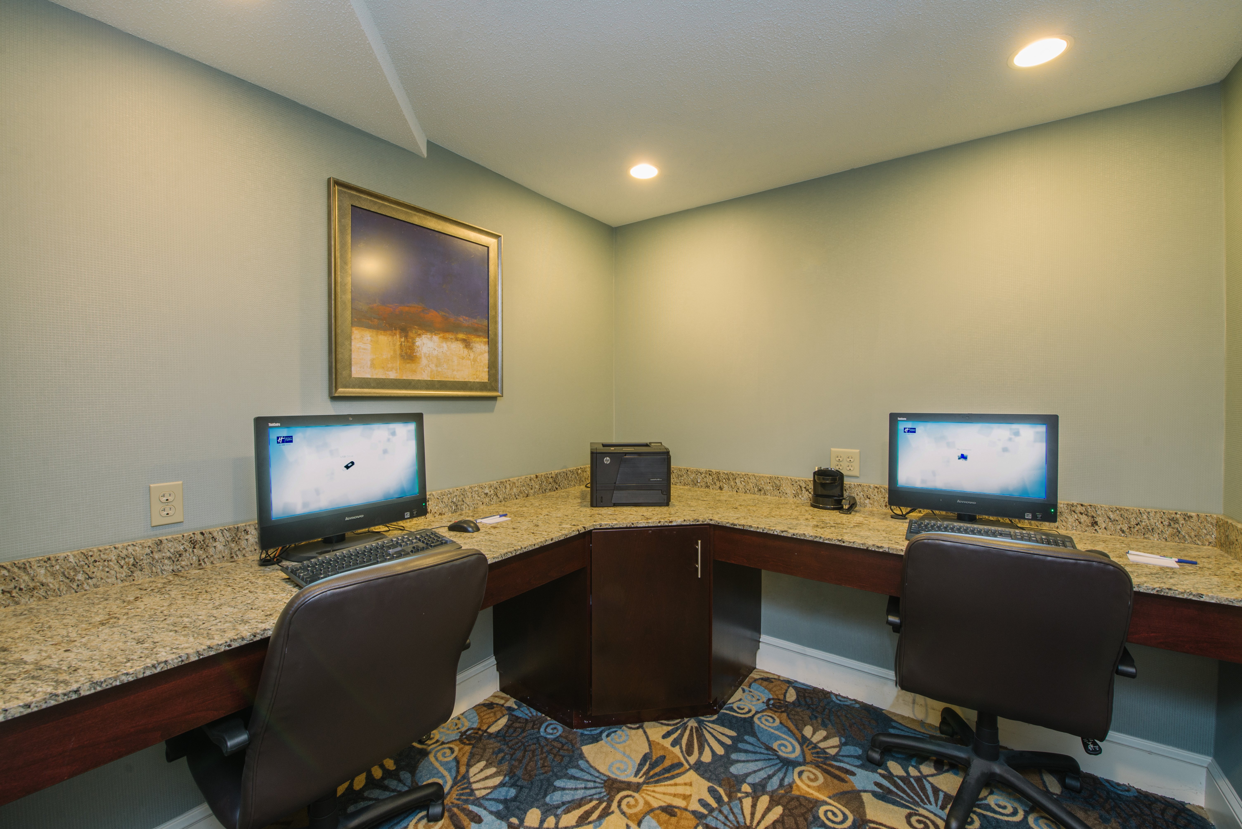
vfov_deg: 81.3
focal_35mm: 14
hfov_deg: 104.2
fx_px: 483
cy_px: 414
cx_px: 621
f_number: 9
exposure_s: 1/1.67
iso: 200
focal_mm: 14
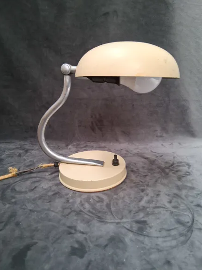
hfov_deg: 51.3
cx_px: 104
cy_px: 135
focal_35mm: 27
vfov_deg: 65.3
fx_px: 210
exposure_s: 1/100
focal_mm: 3.98
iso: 160
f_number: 1.8
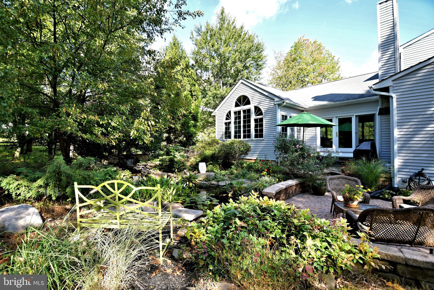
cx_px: 217
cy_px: 145
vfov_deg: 77.3
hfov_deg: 100.4
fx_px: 181
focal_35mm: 15
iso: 200
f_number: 4.5
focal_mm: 10
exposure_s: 1/250
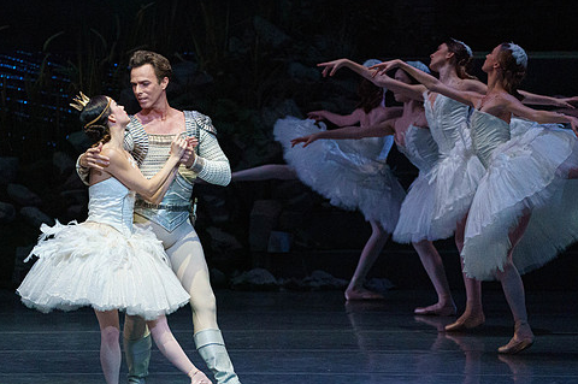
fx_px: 7971
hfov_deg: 4.2
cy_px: 212
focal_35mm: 497
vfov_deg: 2.8
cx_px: 268
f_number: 5.6
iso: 8000
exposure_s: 1/250
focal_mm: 391
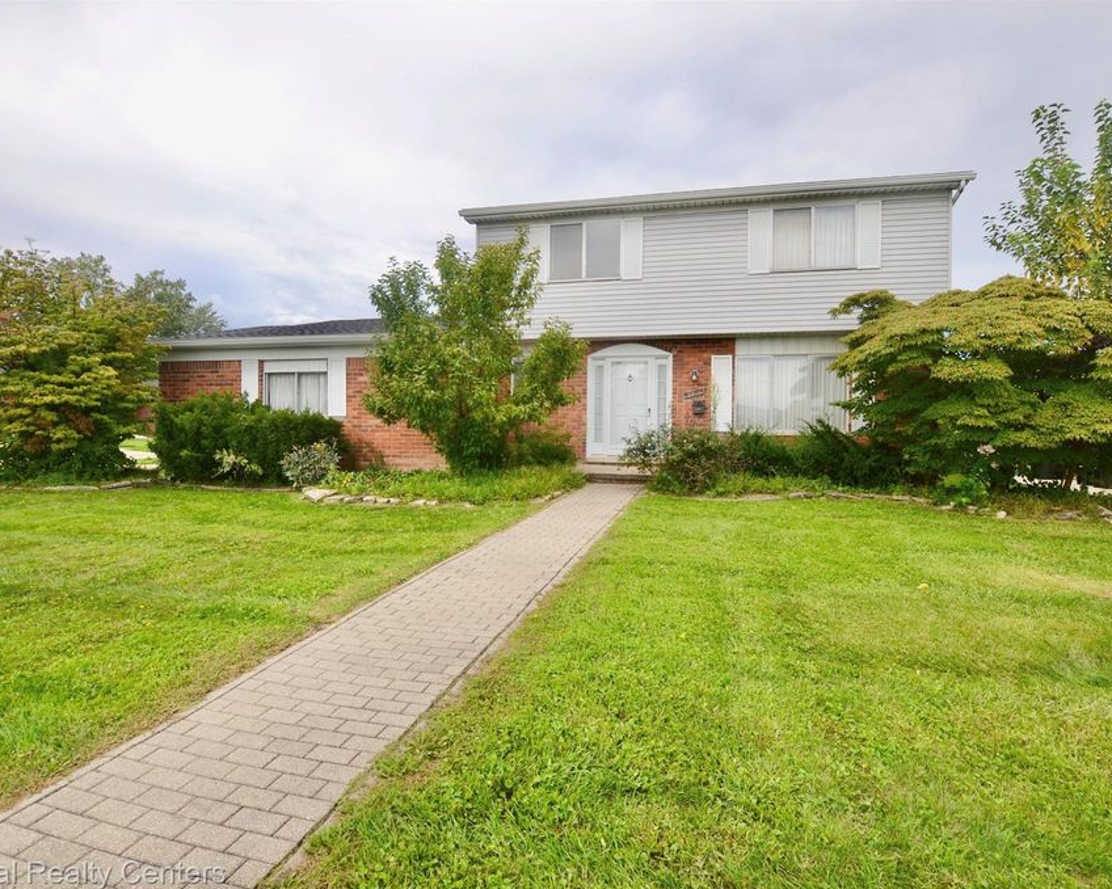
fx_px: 559
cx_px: 572
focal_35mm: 17
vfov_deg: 77.0
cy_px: 446
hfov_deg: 89.6
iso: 100
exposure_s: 1/200
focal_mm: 10
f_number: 7.1
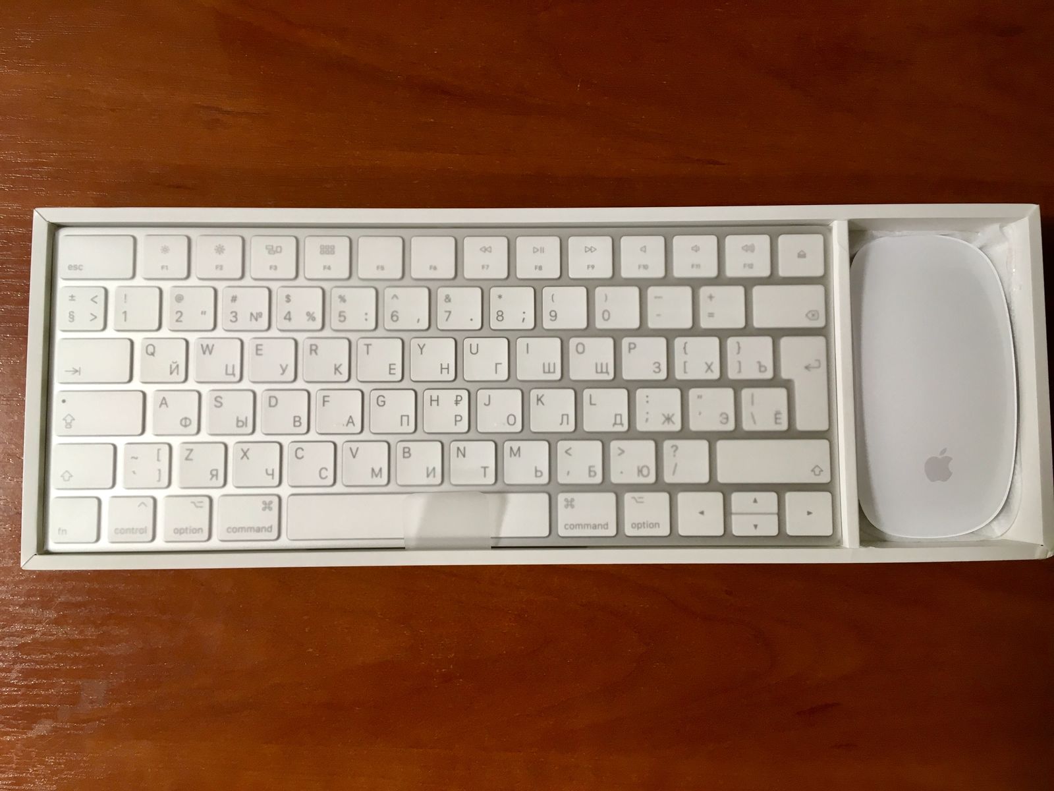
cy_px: 396
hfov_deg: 61.7
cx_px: 527
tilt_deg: -85.2
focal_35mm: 29
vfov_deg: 48.2
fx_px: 883
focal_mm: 4.15
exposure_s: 1/33
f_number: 2.2
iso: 80
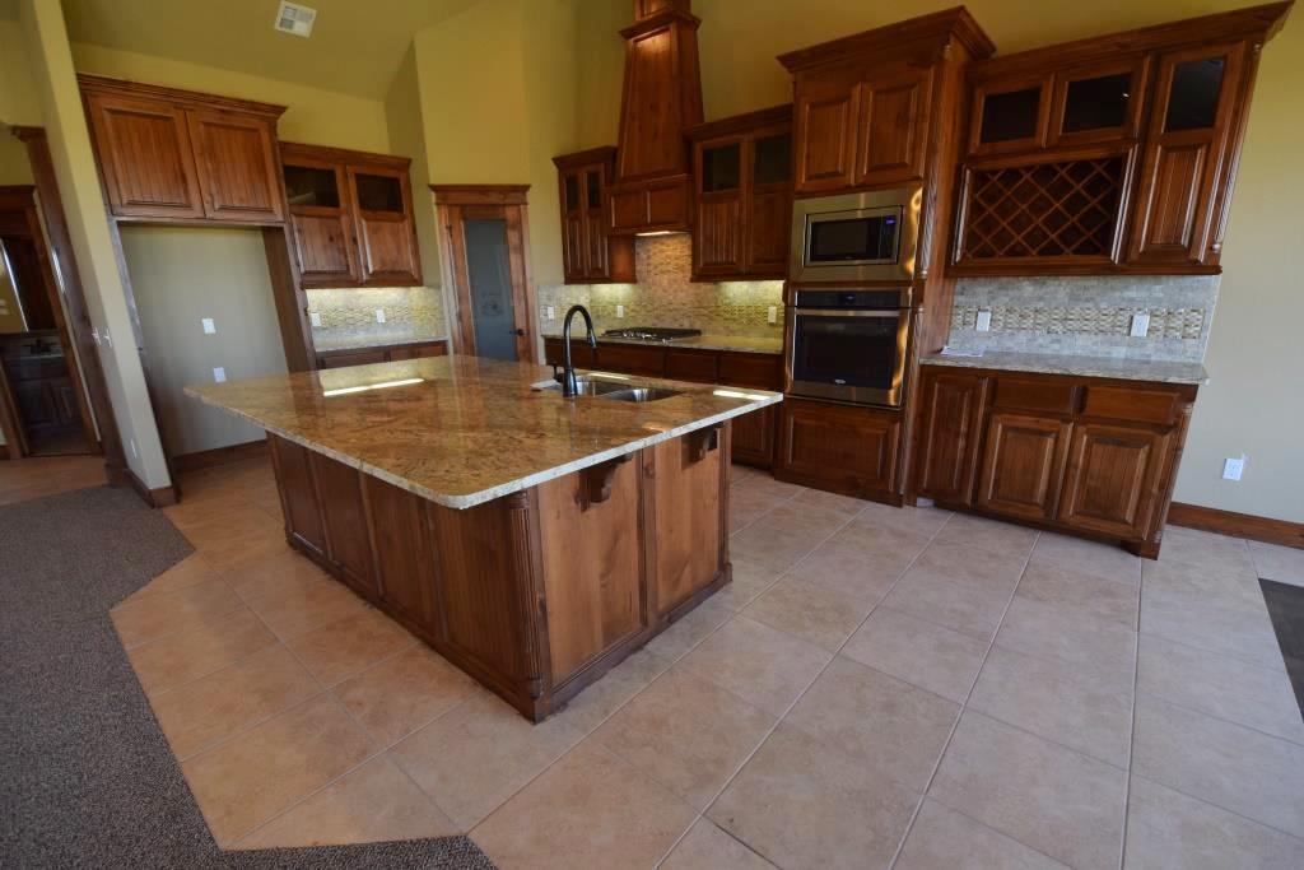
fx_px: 543
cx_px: 652
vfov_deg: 77.3
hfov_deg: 100.4
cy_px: 435
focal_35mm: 15
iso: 800
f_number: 5
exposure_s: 1/100
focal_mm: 10
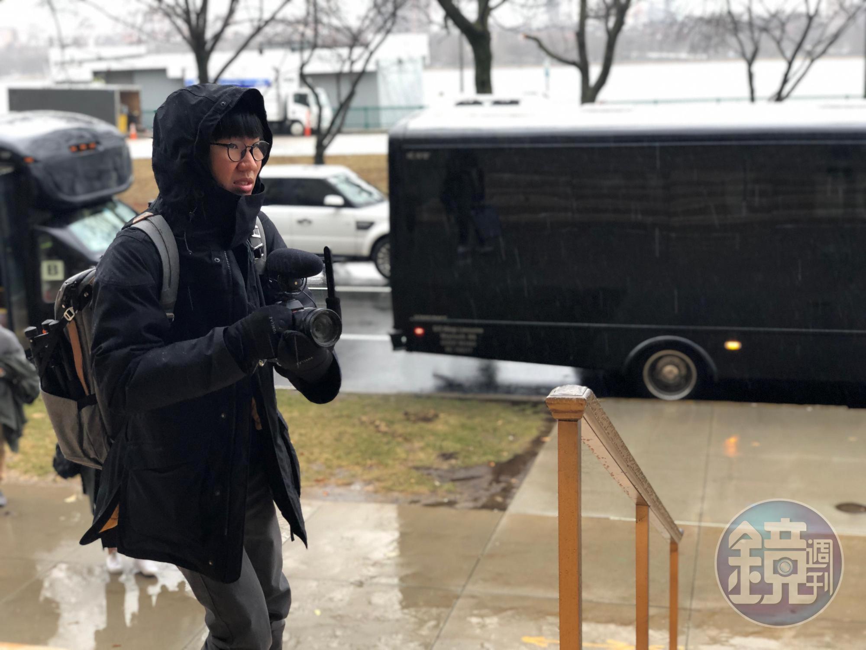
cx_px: 433
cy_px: 325
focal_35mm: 52
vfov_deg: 28.0
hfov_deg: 36.8
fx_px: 1301
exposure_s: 1/60
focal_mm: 6
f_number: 2.4
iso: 64
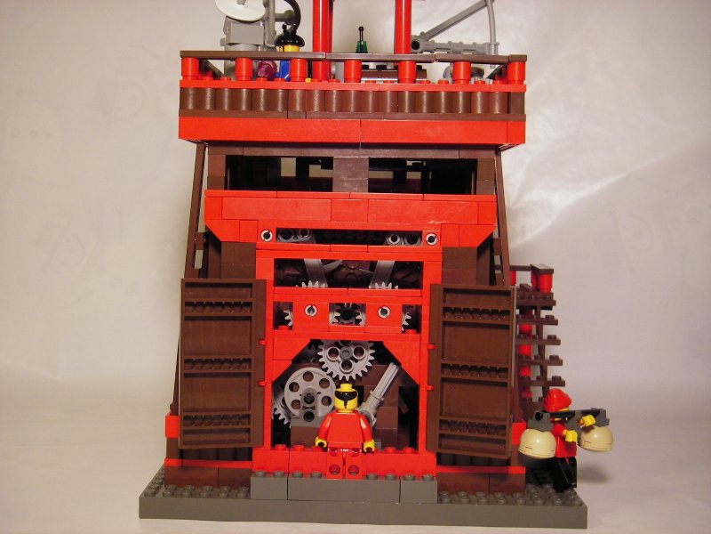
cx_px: 356
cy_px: 267
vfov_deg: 30.3
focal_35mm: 48
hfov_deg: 39.7
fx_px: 986
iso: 100
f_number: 3.5
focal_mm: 8.1
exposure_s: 1/13
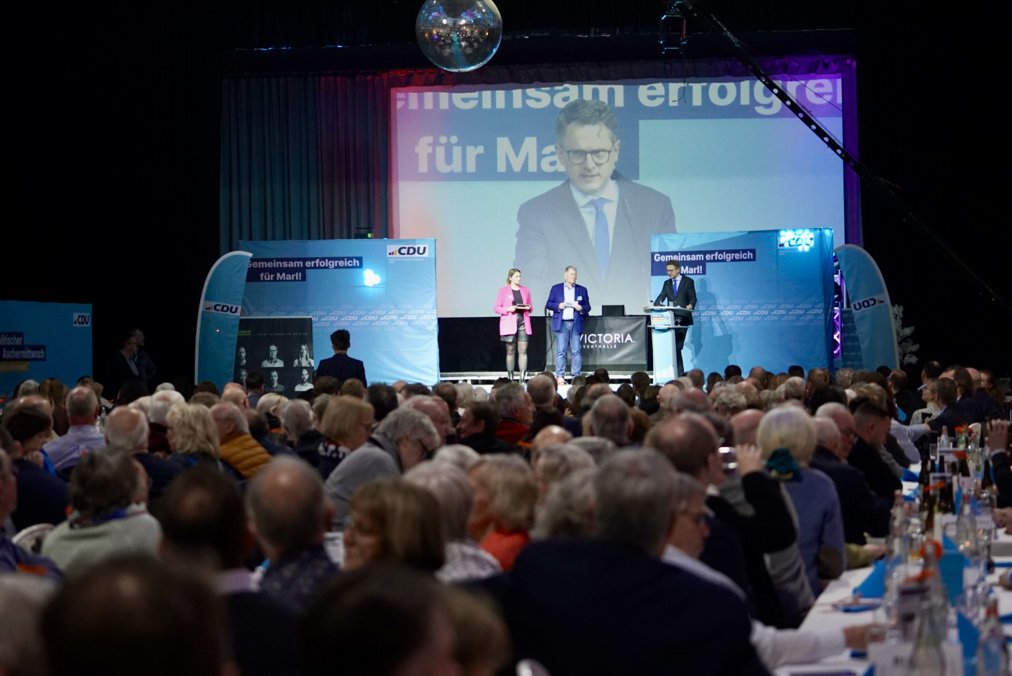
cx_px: 530
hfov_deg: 21.9
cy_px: 333
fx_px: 2616
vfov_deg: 14.7
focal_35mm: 93
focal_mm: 84
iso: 4000
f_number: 4
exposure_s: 1/160
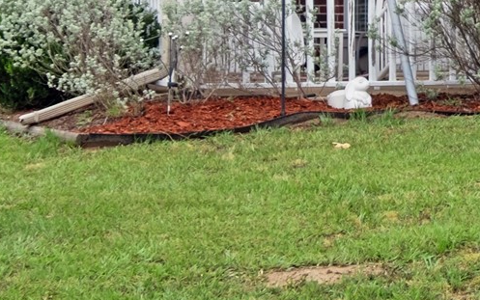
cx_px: 912
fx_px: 1924
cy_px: -183
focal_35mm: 147
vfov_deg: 8.7
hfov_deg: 12.7
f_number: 6.4
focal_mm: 21.9
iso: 160
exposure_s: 1/20
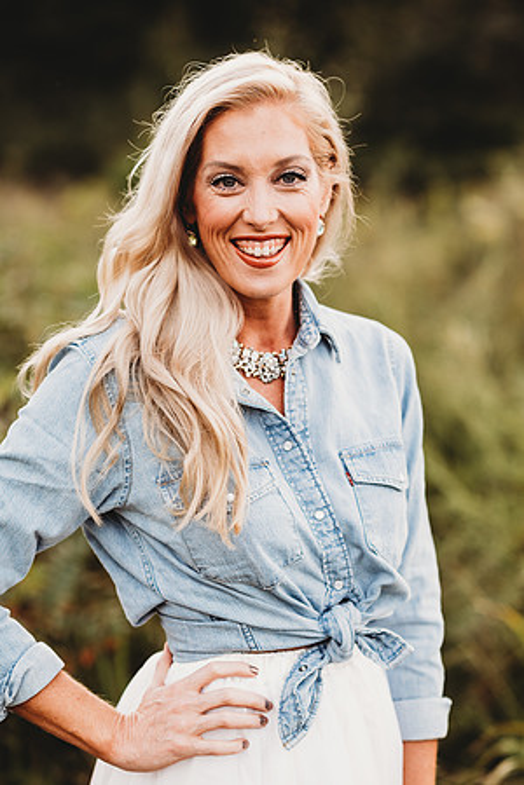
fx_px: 1856
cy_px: 392
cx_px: 262
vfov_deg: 23.9
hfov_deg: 16.1
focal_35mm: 85
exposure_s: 1/200
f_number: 2.2
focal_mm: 85
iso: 125
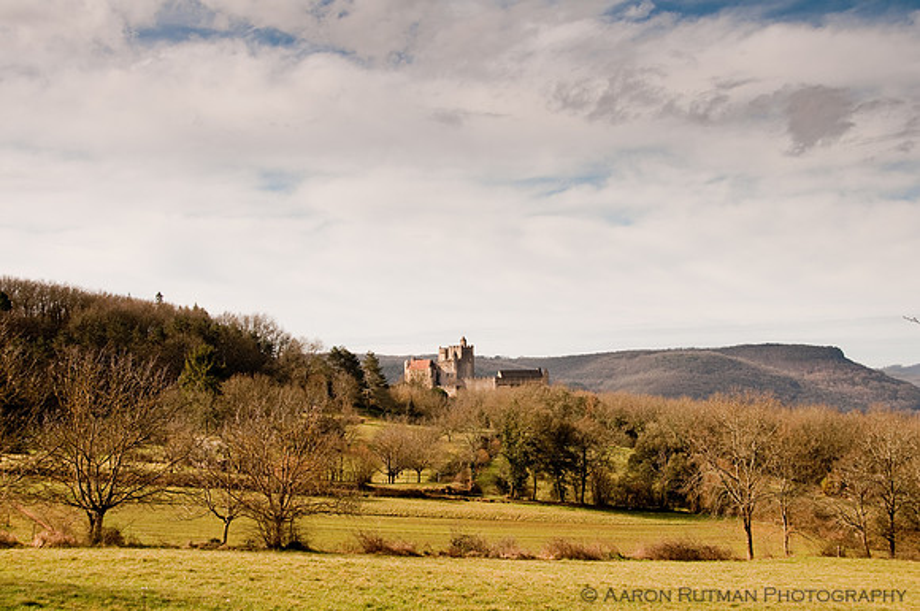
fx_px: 1225
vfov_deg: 28.0
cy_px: 306
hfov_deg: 41.2
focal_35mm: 48
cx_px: 460
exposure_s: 1/350
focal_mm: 32
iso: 200
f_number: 9.5
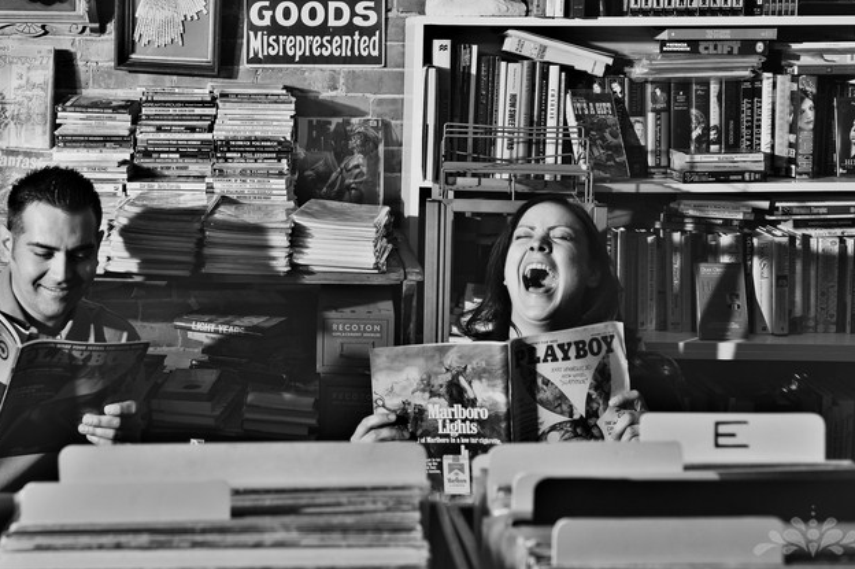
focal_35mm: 52
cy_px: 162
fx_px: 1234
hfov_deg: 37.7
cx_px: 269
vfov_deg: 25.7
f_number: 5.6
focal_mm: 36
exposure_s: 1/200
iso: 160
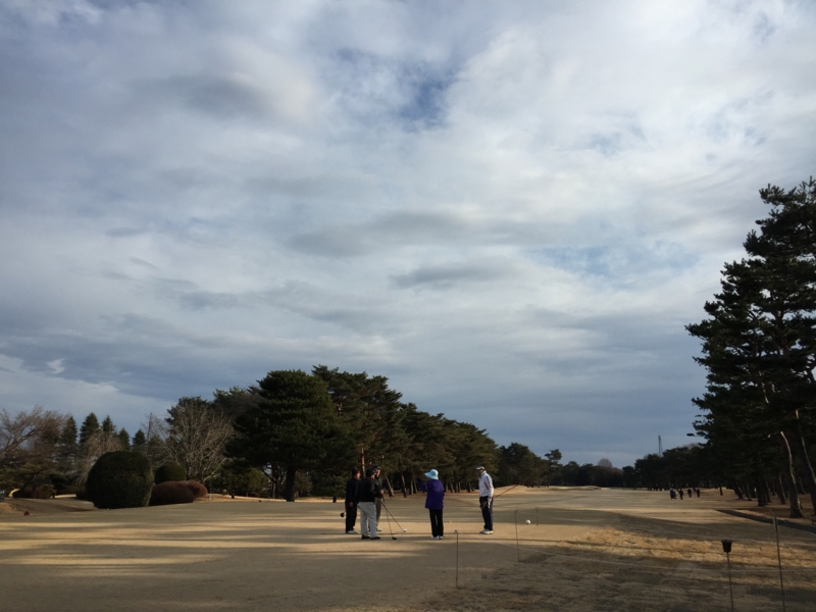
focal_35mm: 29
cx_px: 408
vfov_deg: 48.2
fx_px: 684
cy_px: 306
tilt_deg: +14.6
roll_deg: +0.1
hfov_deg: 61.7
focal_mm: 4.15
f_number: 2.2
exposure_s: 1/2083
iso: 32
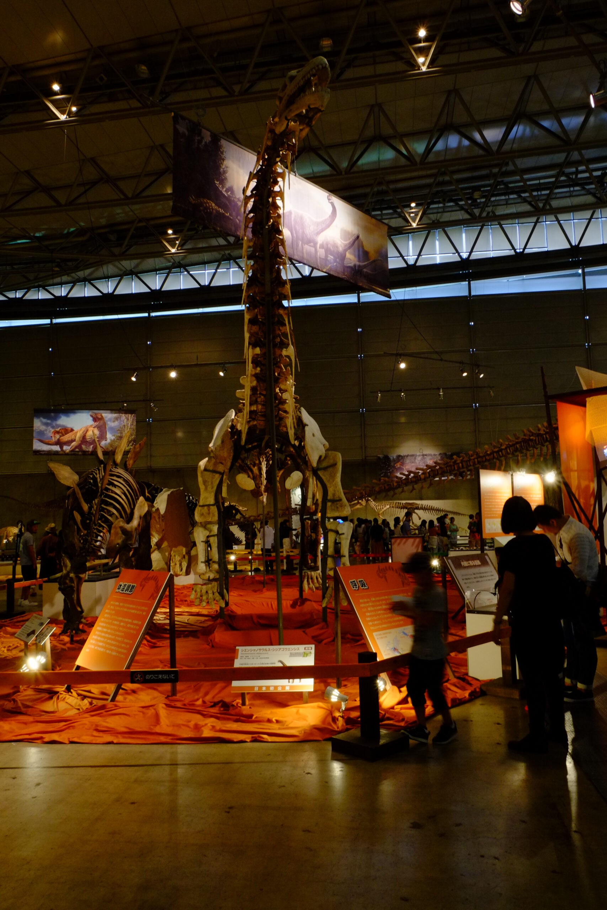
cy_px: 455
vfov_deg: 67.4
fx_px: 683
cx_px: 304
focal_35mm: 27
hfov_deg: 47.9
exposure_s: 1/8
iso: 1600
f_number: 13
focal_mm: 18
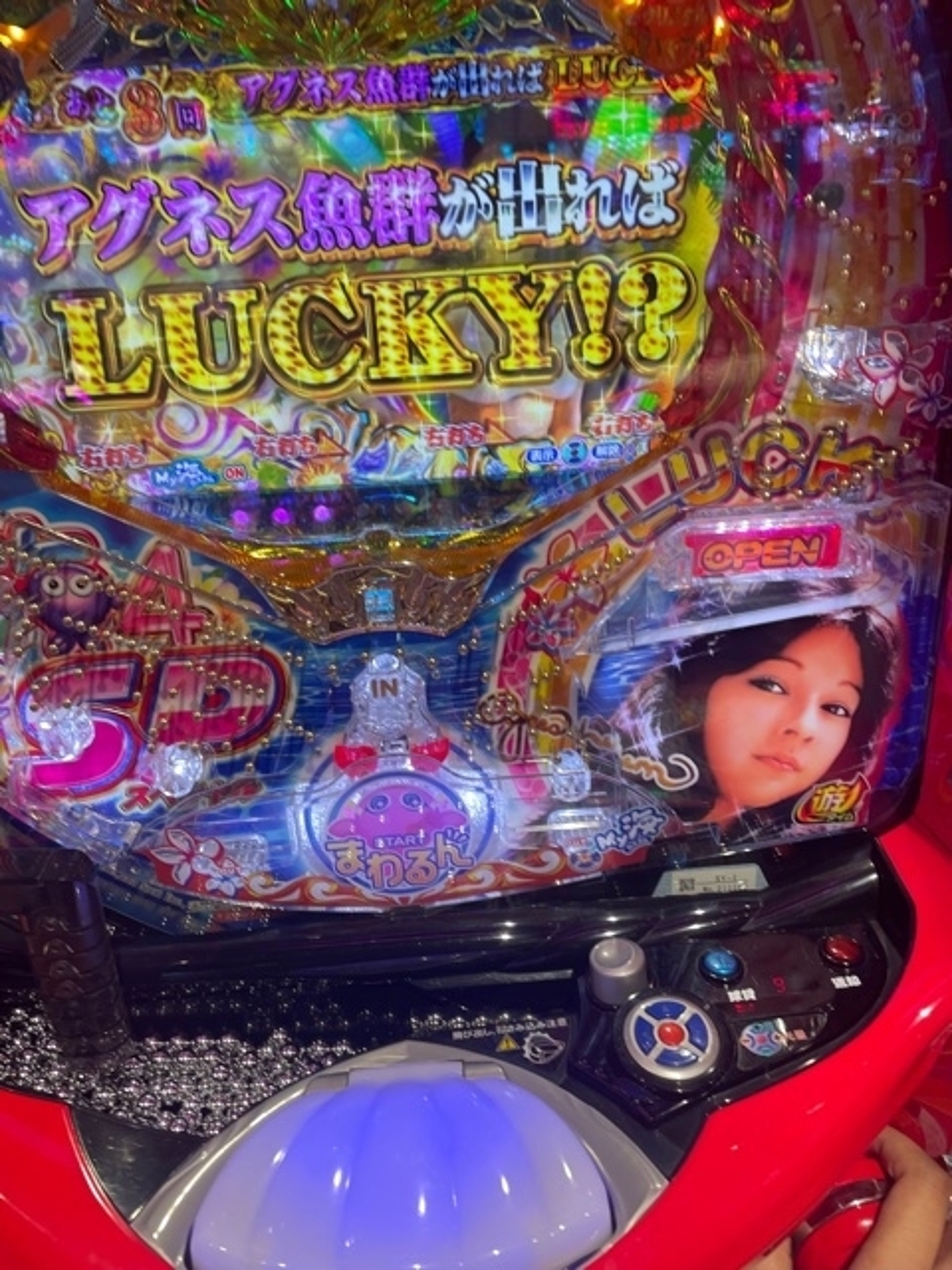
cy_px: 635
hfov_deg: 53.1
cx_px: 476
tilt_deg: -21.9
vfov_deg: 67.3
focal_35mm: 26
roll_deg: +3.2
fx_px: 953
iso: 100
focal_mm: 4.2
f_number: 1.6
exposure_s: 1/99
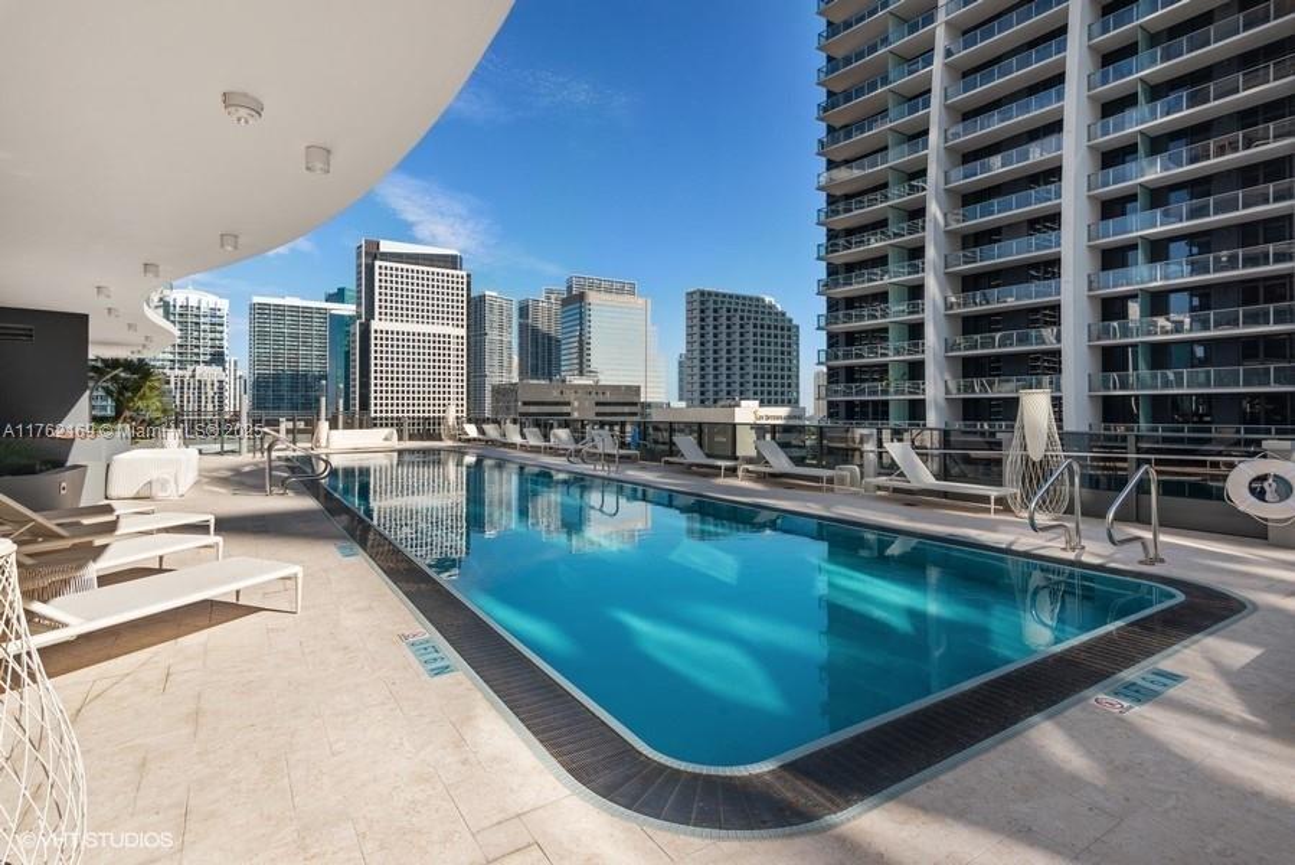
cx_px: 648
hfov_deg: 93.3
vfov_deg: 70.5
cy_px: 432
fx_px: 612
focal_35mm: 17
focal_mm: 17
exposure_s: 1/640
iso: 200
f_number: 8
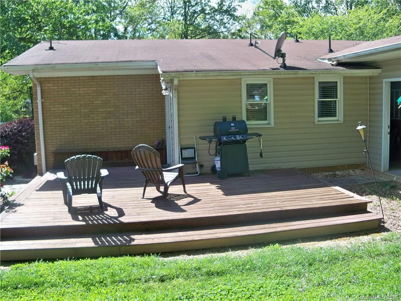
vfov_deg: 40.7
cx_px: 200
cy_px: 150
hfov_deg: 52.6
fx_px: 405
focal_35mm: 35
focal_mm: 6.2
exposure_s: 1/160
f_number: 3.5
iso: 80
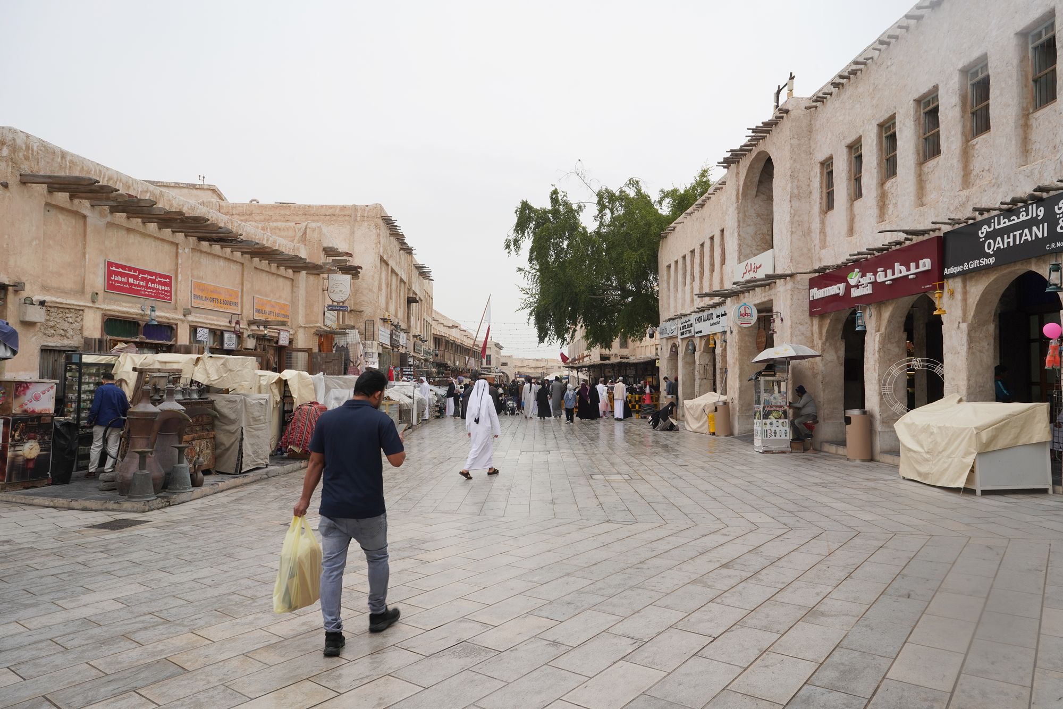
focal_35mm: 24
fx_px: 709
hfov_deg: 73.7
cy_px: 354
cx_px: 532
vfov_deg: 53.1
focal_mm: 24
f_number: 14
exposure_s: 1/100
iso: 400
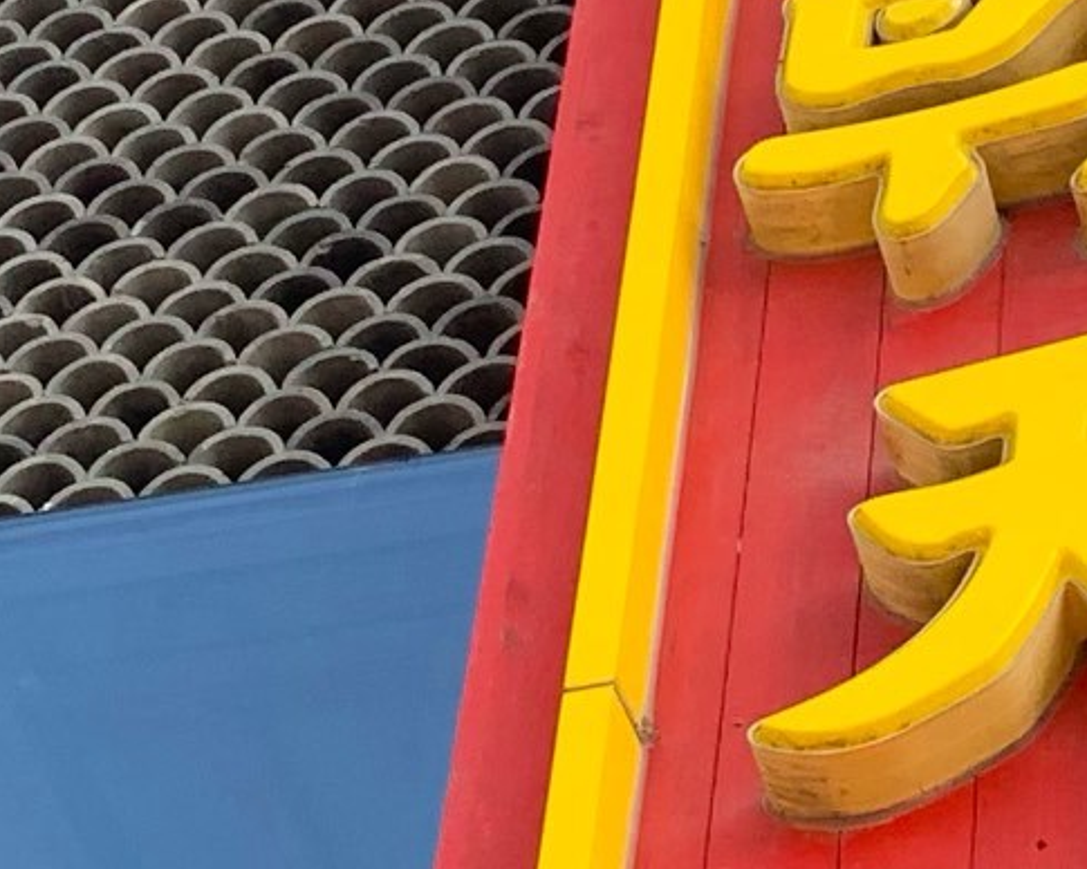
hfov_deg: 13.5
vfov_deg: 10.7
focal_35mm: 143
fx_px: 4600
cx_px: 744
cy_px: 797
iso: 25
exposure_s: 1/444
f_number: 1.8
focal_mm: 4.25
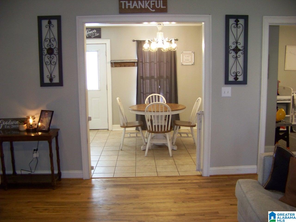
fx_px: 308
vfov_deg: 39.7
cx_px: 148
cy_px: 111
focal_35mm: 36
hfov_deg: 51.4
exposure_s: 1/30
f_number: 2.8
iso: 200
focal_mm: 5.85
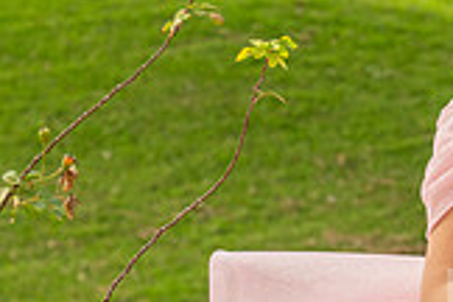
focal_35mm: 250
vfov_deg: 5.5
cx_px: 677
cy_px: 71
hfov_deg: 8.1
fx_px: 3146
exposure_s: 1/200
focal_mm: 70
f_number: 6.3
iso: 320
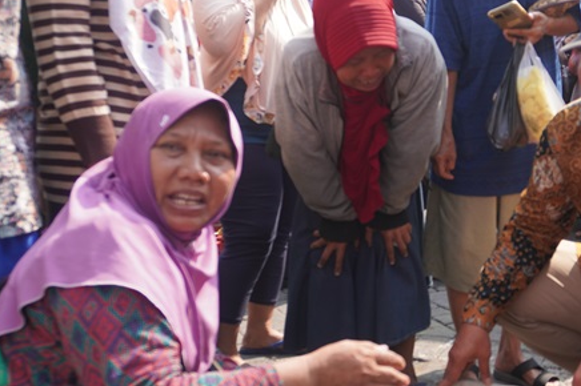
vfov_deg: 25.5
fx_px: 855
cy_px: 164
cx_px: 388
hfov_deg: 37.1
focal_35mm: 53
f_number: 4.5
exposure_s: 1/250
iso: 100
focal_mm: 22
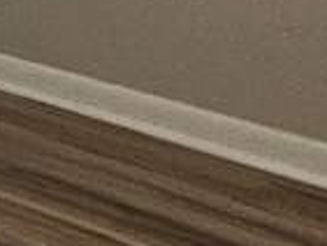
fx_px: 1579
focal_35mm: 167
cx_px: -255
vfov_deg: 8.2
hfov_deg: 11.1
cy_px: -330
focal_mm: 5.4
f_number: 1.8
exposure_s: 1/60
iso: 80
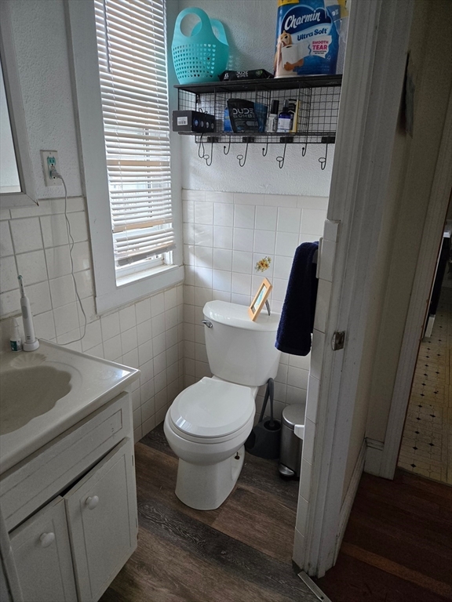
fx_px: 400
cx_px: 226
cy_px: 301
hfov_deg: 58.9
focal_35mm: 23
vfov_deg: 73.9
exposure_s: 1/180
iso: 200
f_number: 1.8
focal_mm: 5.4
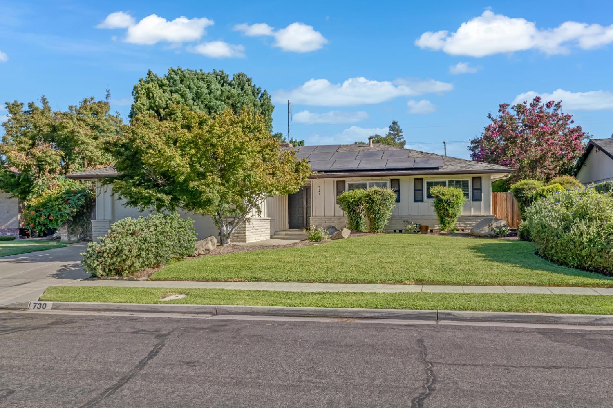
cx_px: 306
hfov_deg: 58.6
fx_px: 547
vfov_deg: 41.0
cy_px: 204
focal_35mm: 32
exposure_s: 1/800
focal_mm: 21.4
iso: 400
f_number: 9
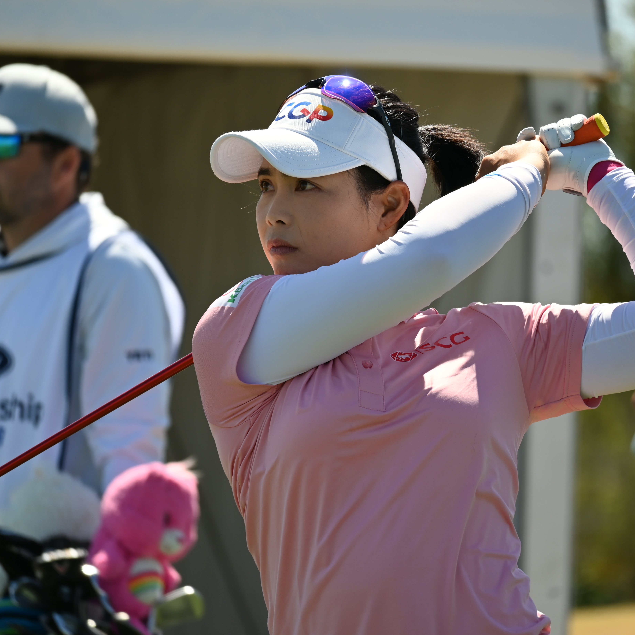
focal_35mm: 479
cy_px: 317
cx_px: 368
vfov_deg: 3.7
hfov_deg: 3.7
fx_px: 9941
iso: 160
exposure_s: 1/500
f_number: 6.3
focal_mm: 250
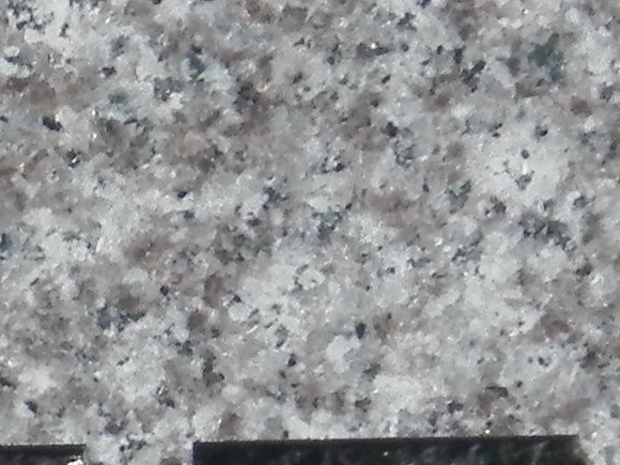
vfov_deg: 1.8
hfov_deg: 2.4
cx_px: -212
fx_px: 15081
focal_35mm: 842
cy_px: 1401
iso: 160
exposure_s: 1/160
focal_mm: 19
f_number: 4.5
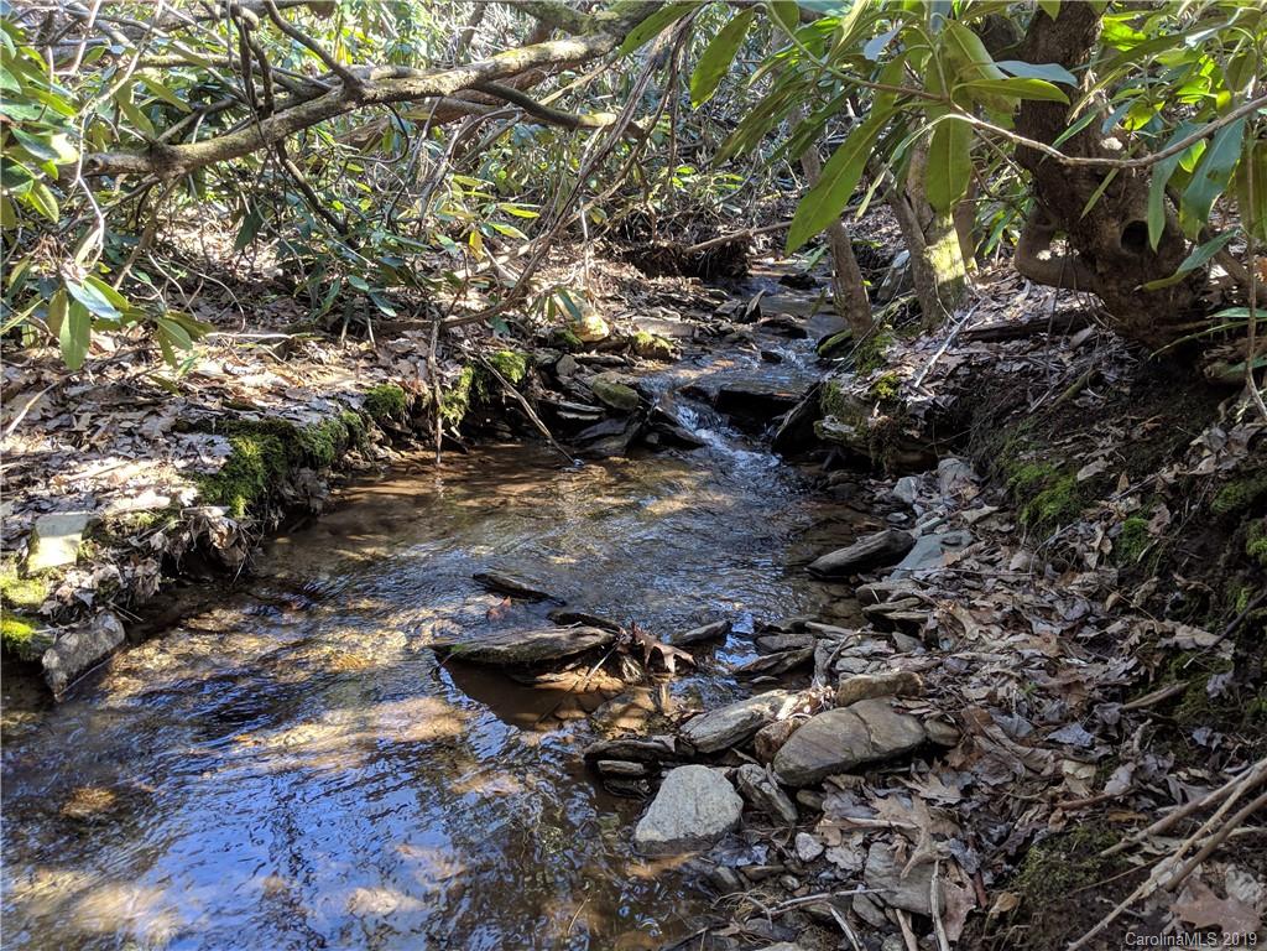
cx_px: 634
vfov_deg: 51.4
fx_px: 988
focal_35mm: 27
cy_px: 476
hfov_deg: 65.3
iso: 55
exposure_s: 1/112
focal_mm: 4.44
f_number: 1.8
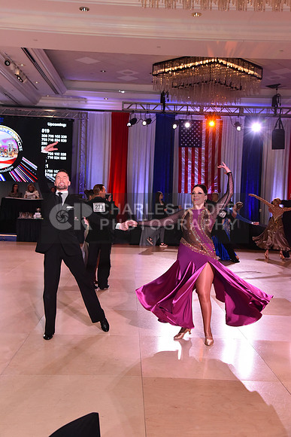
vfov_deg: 48.4
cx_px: 146
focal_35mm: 40
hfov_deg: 33.4
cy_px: 218
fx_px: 485
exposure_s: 1/320
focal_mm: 40
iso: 2500
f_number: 7.1
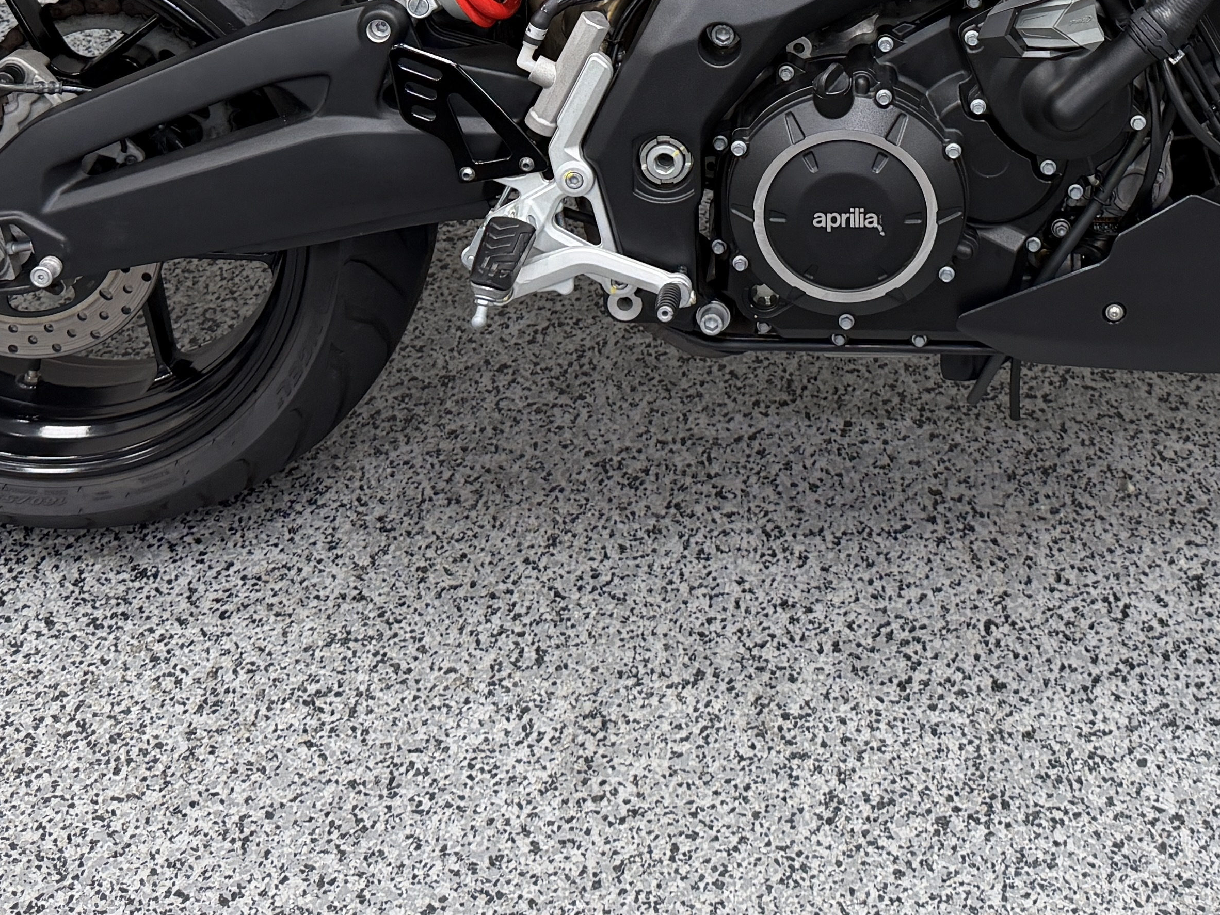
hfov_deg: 32.8
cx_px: 866
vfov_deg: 23.1
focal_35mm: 58
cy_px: -186
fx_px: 2044
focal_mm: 6.76
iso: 200
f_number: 1.78
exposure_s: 1/120
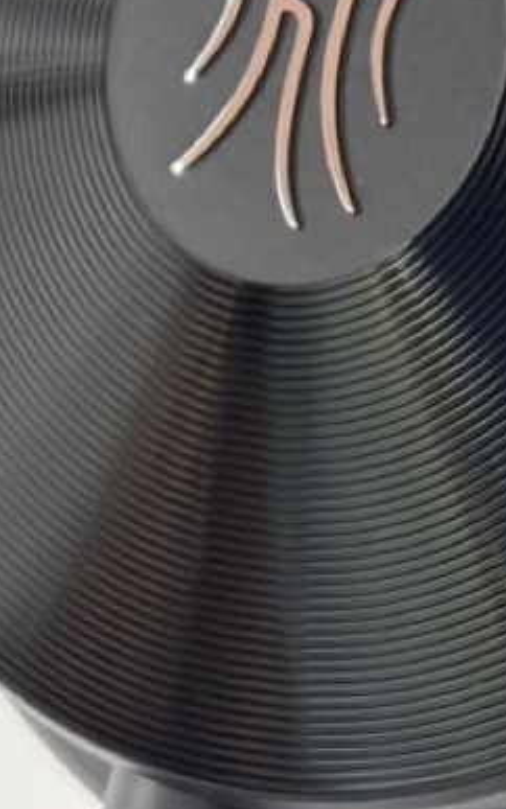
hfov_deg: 7.7
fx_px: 3772
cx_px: 452
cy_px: 109
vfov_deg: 12.2
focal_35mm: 171
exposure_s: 1/40
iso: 250
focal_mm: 5.96
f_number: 1.6
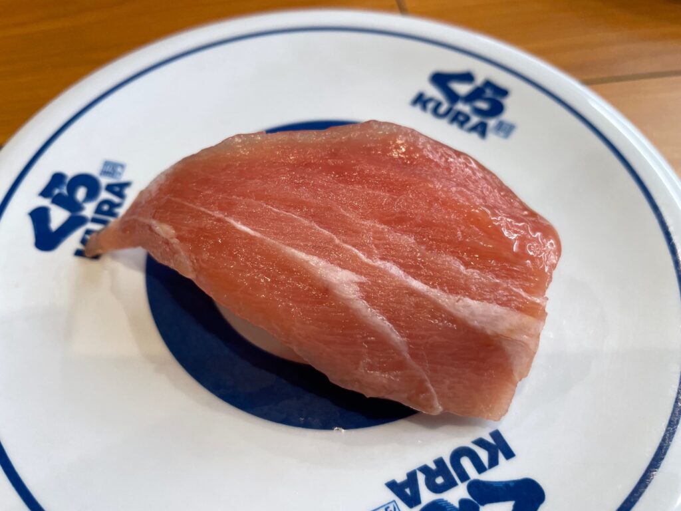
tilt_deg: -55.0
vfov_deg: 53.1
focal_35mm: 26
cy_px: 256
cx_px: 340
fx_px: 511
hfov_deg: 67.3
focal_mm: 4.2
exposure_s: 1/100
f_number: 1.6
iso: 50
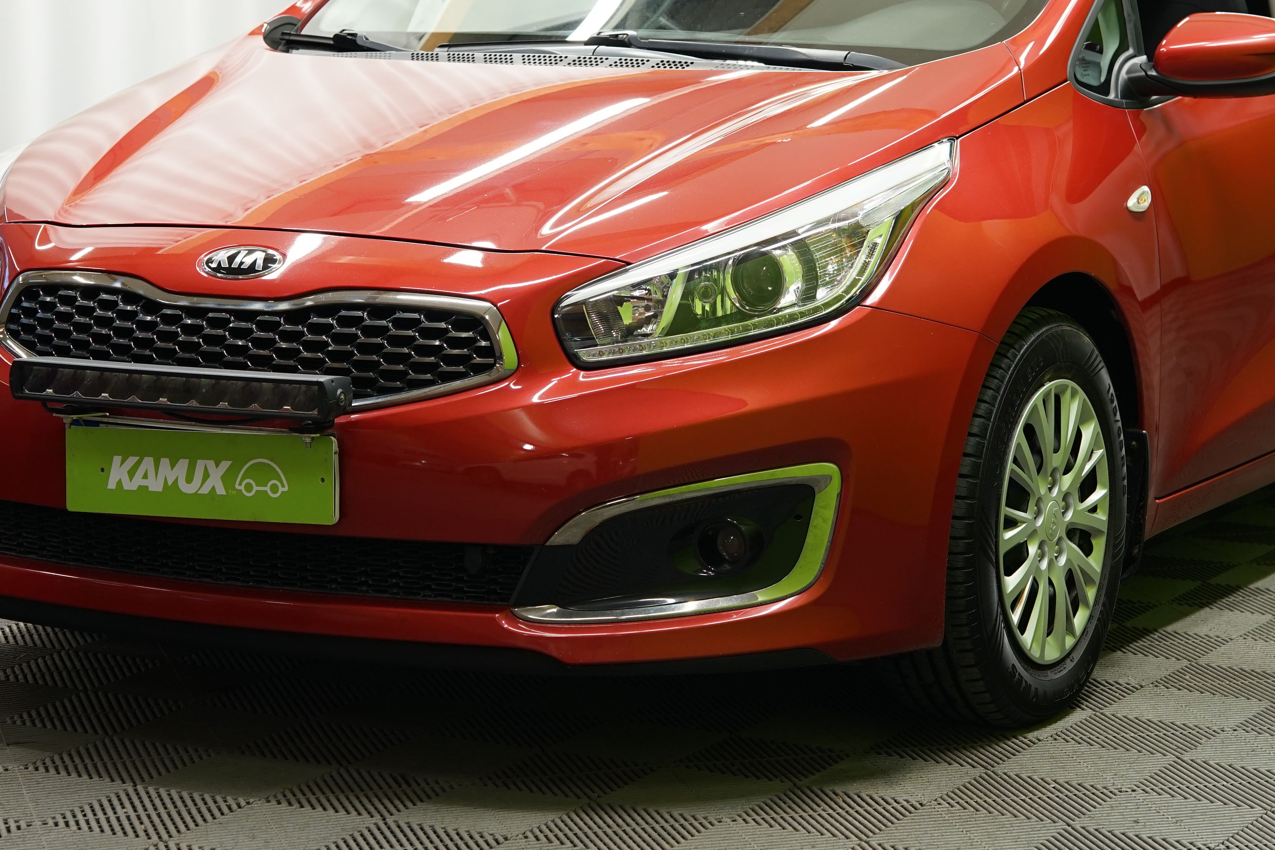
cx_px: 742
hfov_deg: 20.2
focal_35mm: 101
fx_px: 3577
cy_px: 185
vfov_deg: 13.5
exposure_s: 1/20
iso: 500
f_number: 4.5
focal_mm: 60
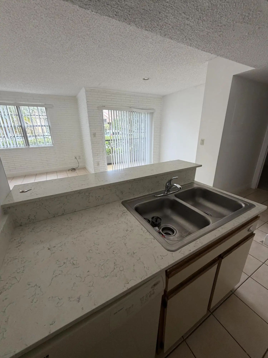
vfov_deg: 102.1
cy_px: 179
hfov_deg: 85.7
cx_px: 134
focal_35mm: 14
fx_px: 145
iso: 320
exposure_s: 1/95
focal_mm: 2.22
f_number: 2.2
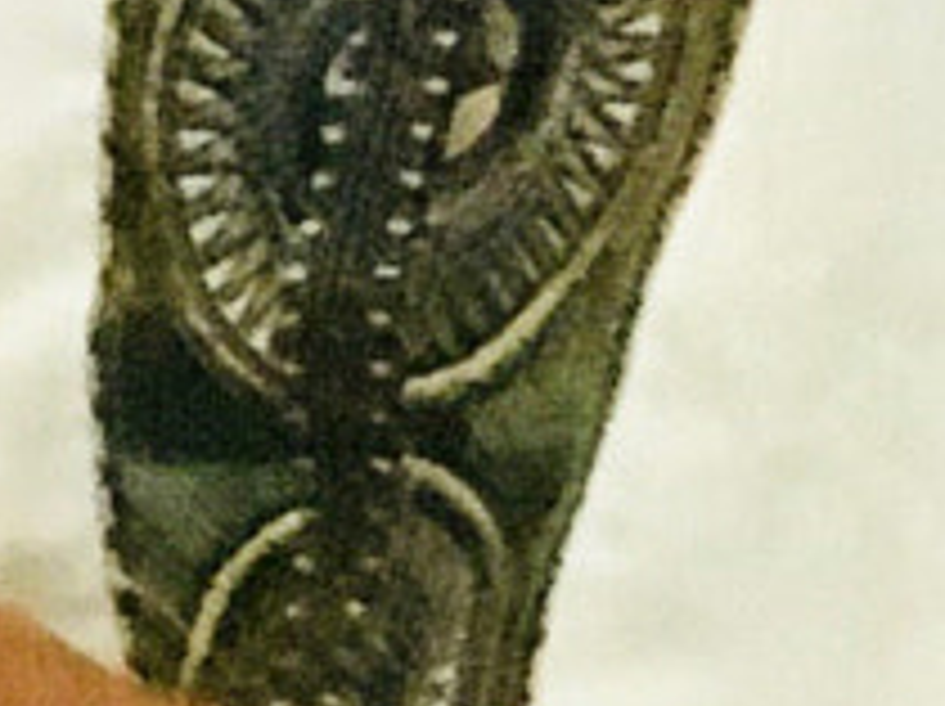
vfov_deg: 3.4
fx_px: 11862
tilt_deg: -1.1
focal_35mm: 435
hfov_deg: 4.6
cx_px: -22
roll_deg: +0.7
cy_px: 441
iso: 1250
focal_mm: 6.6
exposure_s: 1/50
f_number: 2.8
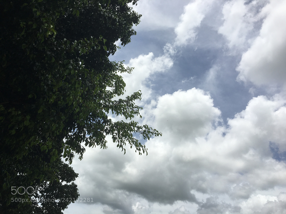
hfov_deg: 61.7
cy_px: 107
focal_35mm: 29
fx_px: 240
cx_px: 143
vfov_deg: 48.2
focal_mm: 4.15
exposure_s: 1/4274
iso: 25
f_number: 2.2
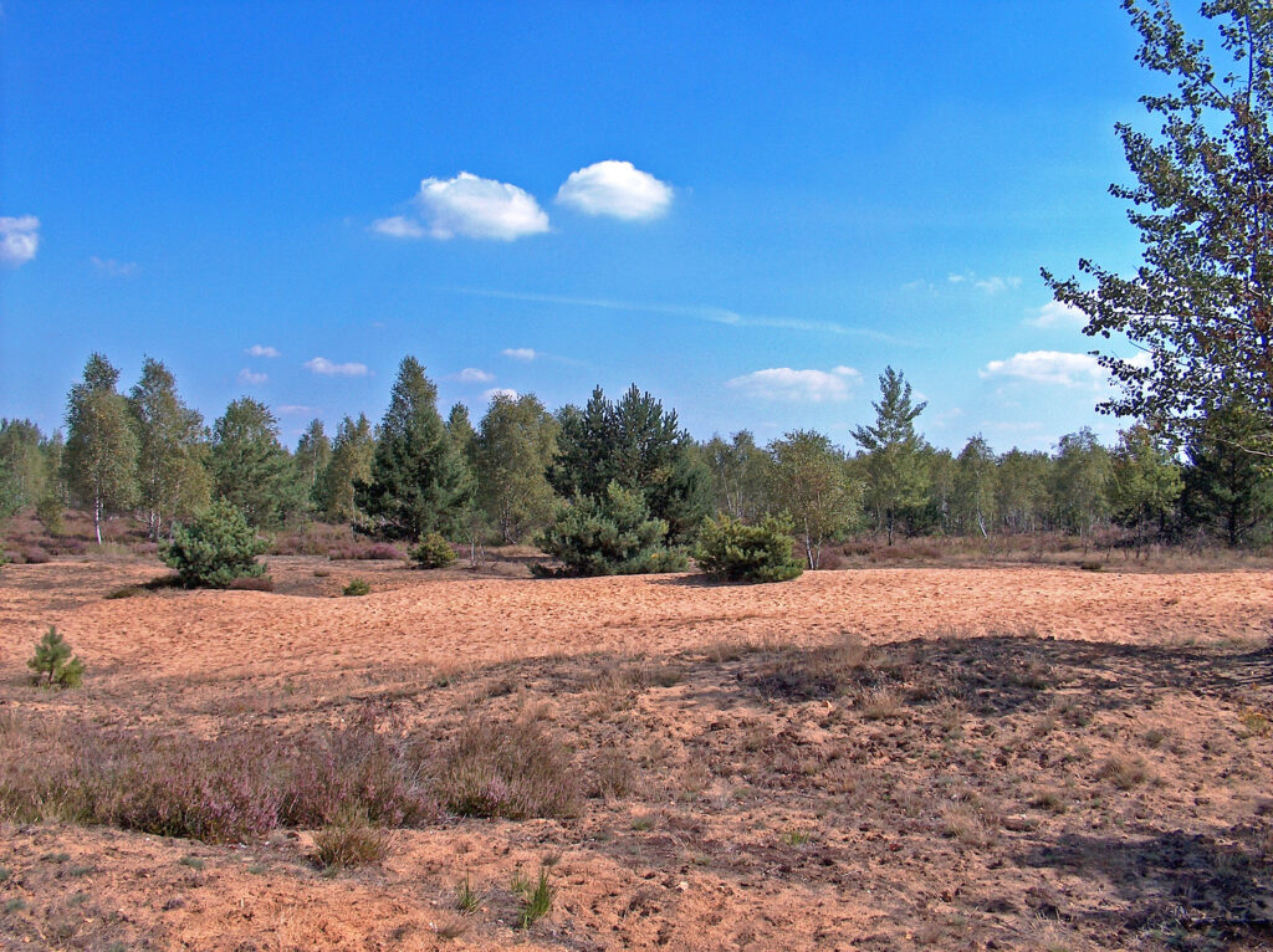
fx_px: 1359
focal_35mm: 37
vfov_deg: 38.6
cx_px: 636
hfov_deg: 50.2
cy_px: 476
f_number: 8
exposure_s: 1/266
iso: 100
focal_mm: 7.6
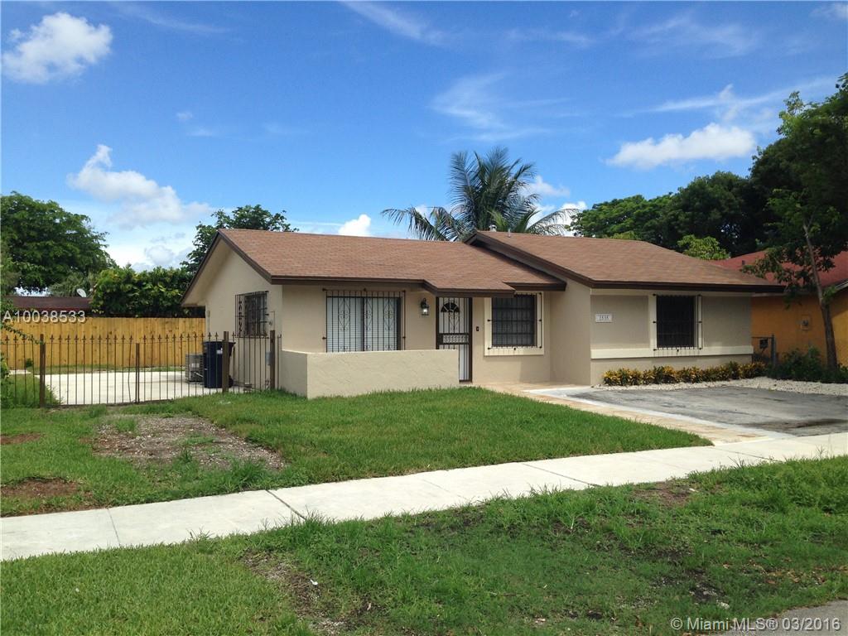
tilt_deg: +1.2
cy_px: 318
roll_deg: -0.4
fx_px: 808
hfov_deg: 55.4
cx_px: 424
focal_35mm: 33
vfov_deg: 42.9
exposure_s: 1/1391
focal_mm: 4.12
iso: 50
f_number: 2.4
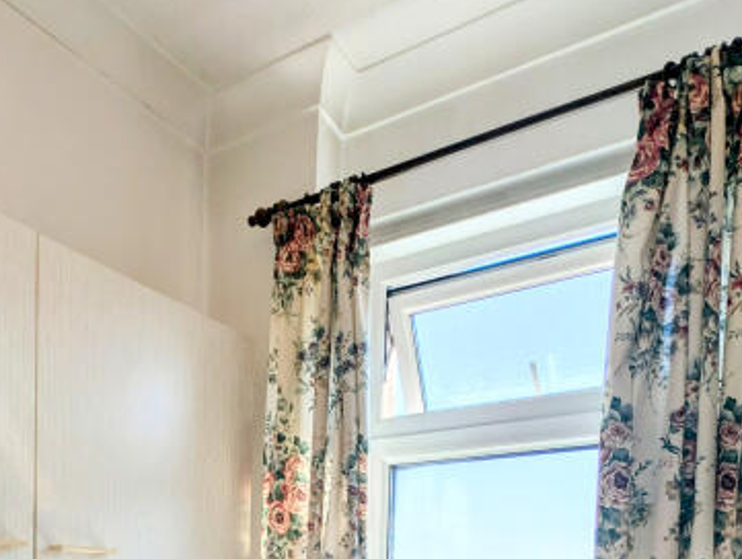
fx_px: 730
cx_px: 319
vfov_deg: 34.7
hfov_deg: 53.7
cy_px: 646
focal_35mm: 34
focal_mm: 2.23
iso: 37
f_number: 1.95
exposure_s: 1/1050
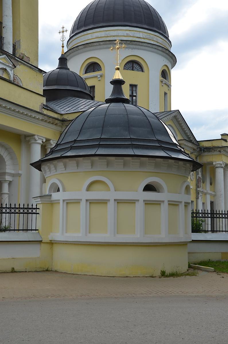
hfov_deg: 28.0
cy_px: 172
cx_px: 114
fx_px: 458
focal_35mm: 48
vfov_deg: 41.2
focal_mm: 32
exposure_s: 1/250
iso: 140
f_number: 8
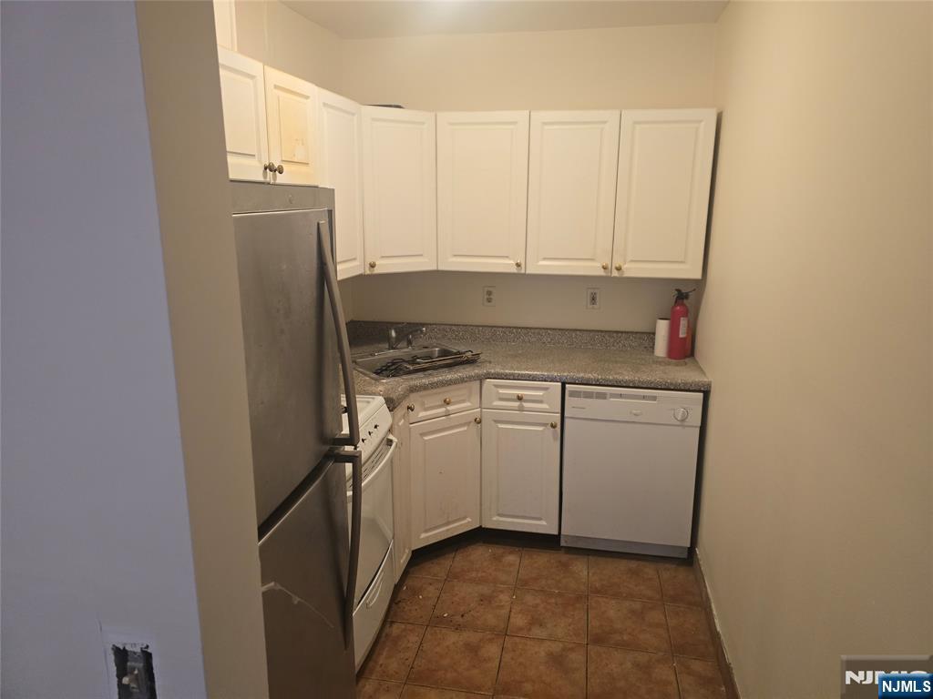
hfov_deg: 73.9
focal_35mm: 23
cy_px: 350
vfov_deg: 58.9
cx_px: 466
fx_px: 620
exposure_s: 1/120
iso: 400
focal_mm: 6.3
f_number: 1.7
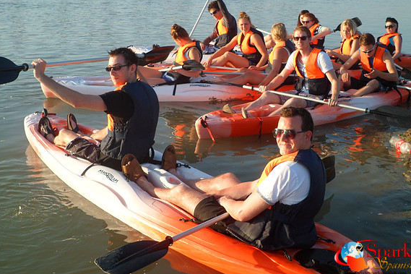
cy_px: 118
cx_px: 207
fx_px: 605
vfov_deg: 25.5
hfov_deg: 37.5
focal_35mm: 53
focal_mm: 9.3
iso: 80
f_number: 4.7
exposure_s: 1/250
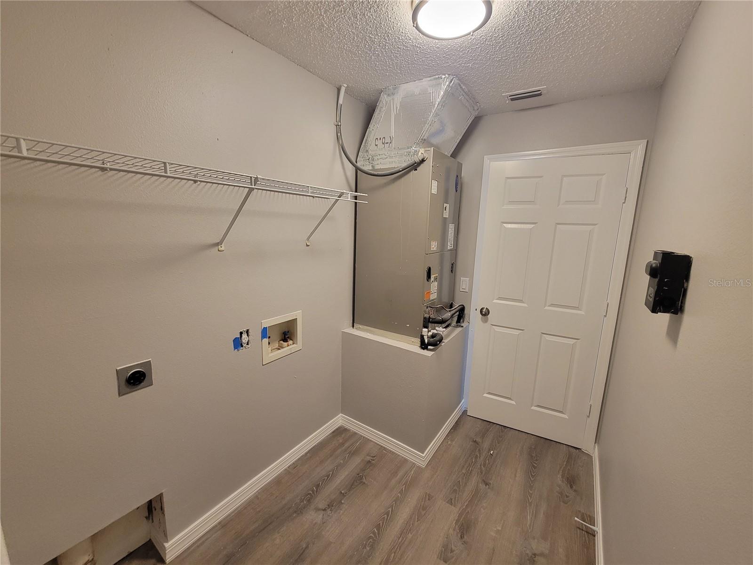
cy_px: 282
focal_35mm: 13
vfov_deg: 89.9
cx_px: 376
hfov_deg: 106.2
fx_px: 283
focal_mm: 2.2
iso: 320
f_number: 2.2
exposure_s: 1/40
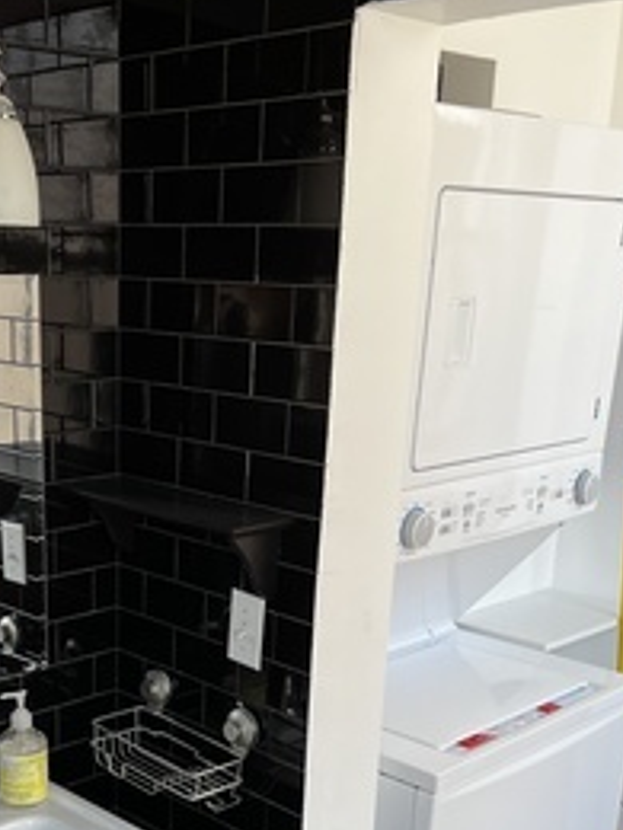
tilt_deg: -18.2
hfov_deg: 28.7
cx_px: 165
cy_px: 648
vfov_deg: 37.0
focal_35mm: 50
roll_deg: -0.6
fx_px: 1200
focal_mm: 5.7
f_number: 1.5
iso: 64
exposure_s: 1/121
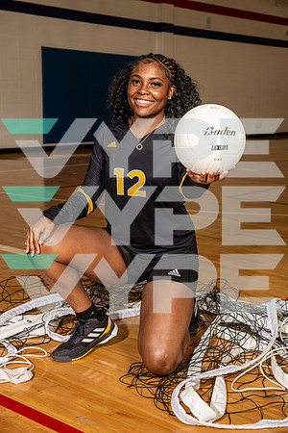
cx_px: 144
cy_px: 216
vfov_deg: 35.6
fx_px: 672
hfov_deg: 24.2
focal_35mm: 56
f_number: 7.1
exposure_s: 1/250
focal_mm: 56
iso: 320
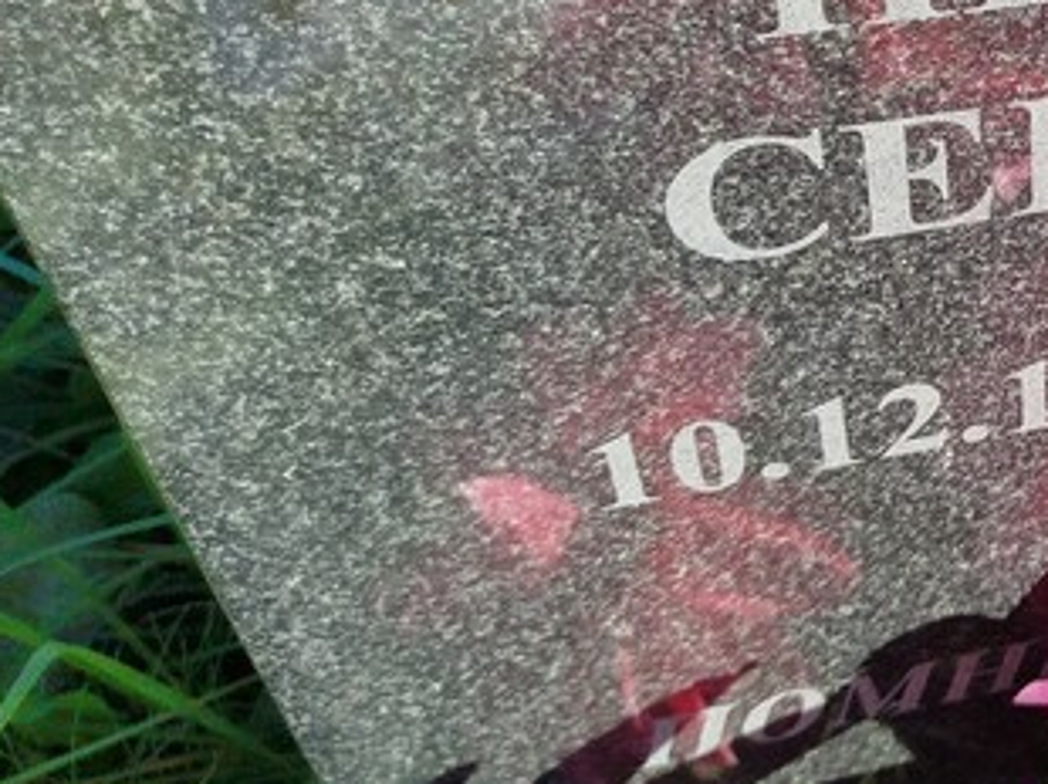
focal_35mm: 62
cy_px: 115
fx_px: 1876
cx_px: 1335
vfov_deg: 23.1
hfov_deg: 26.7
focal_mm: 5.31
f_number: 1.7
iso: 50
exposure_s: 1/533
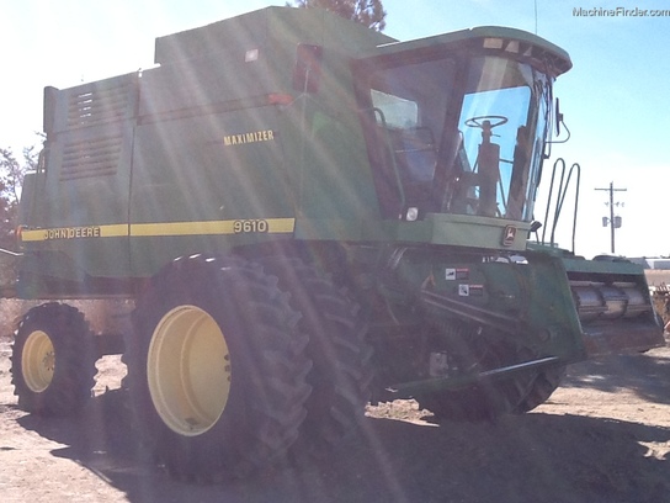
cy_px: 252
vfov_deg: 32.9
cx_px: 335
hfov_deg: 42.9
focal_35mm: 44
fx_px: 852
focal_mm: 2.03
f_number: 2.4
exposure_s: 1/891
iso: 40
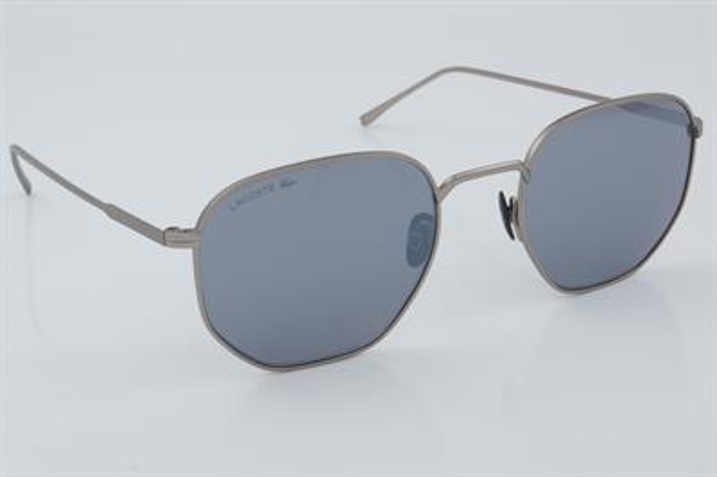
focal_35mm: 75
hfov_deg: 27.0
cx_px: 358
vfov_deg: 18.2
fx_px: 1492
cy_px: 238
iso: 100
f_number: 32
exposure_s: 1/4
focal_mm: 50
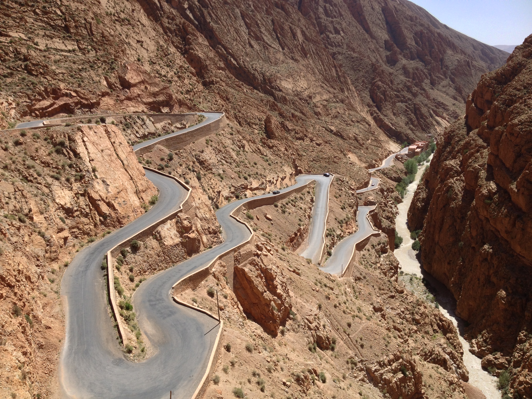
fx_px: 538
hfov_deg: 52.6
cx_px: 266
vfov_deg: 40.7
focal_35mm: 35
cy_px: 200
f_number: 2.4
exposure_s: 1/1314
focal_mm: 4.28
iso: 50
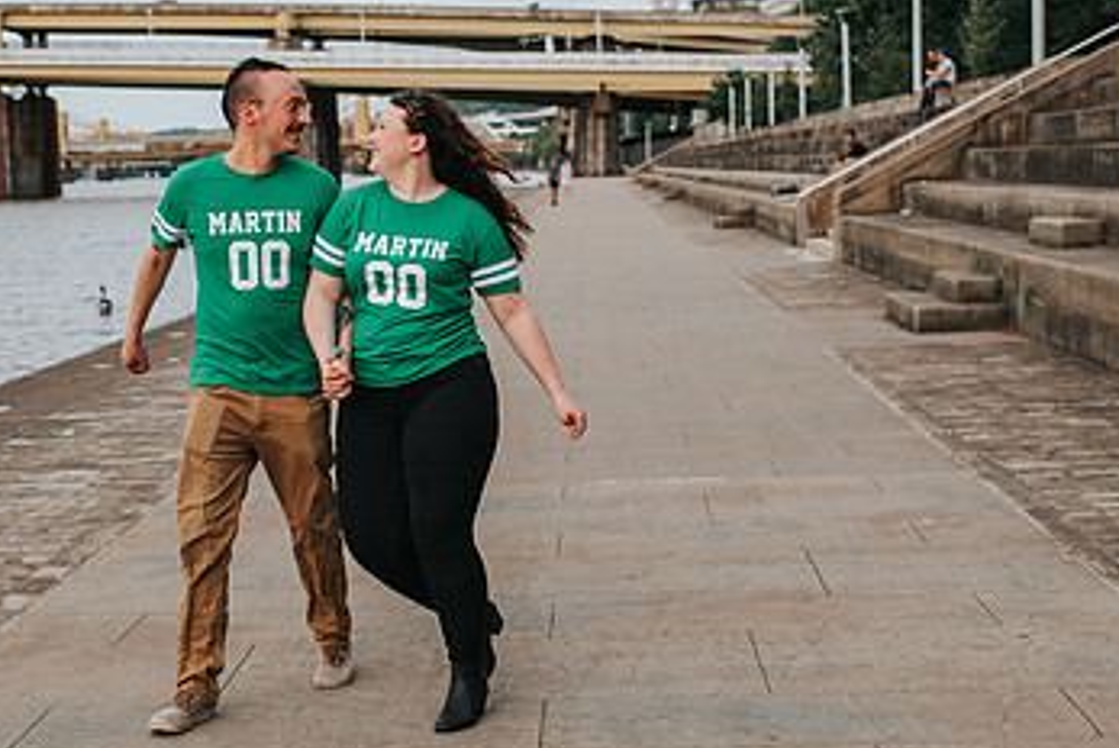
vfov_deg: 19.8
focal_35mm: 69
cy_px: 385
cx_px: 394
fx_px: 2146
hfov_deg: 29.1
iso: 160
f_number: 3.2
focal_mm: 35
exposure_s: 1/1000
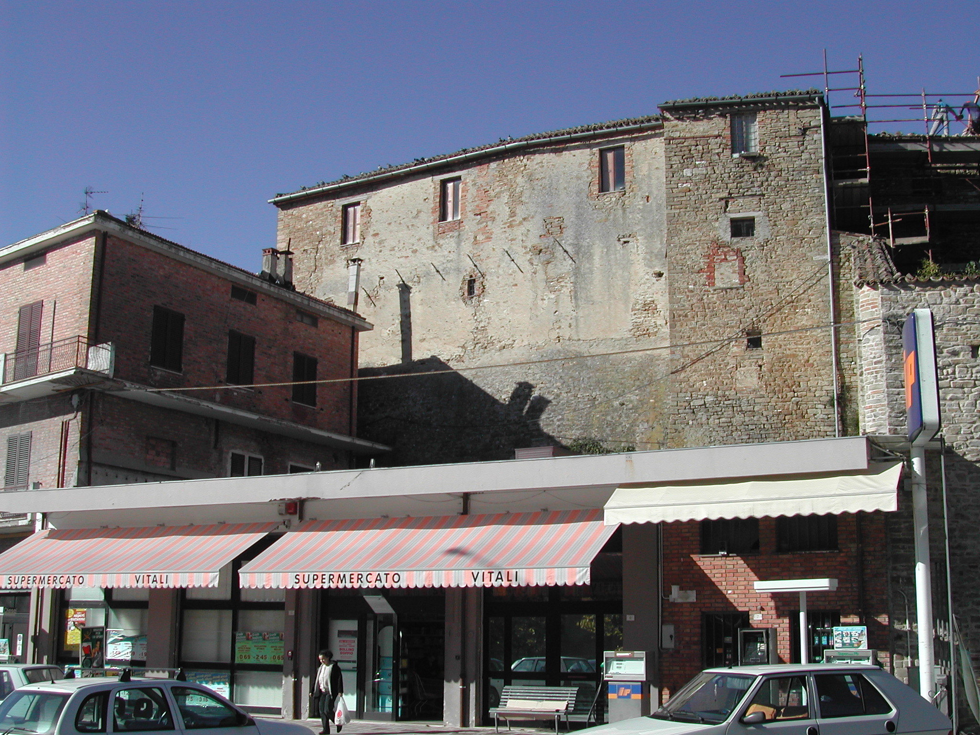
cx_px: 490
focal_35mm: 42
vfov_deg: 34.3
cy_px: 368
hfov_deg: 44.8
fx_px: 1189
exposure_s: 1/292
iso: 100
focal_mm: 9
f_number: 8
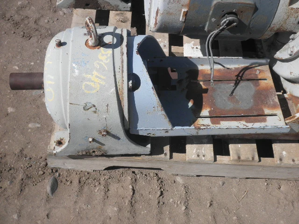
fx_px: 380
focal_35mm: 44
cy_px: 112
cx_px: 150
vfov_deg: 32.9
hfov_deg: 42.9
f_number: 9.6
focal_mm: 7.9
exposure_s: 1/160
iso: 64
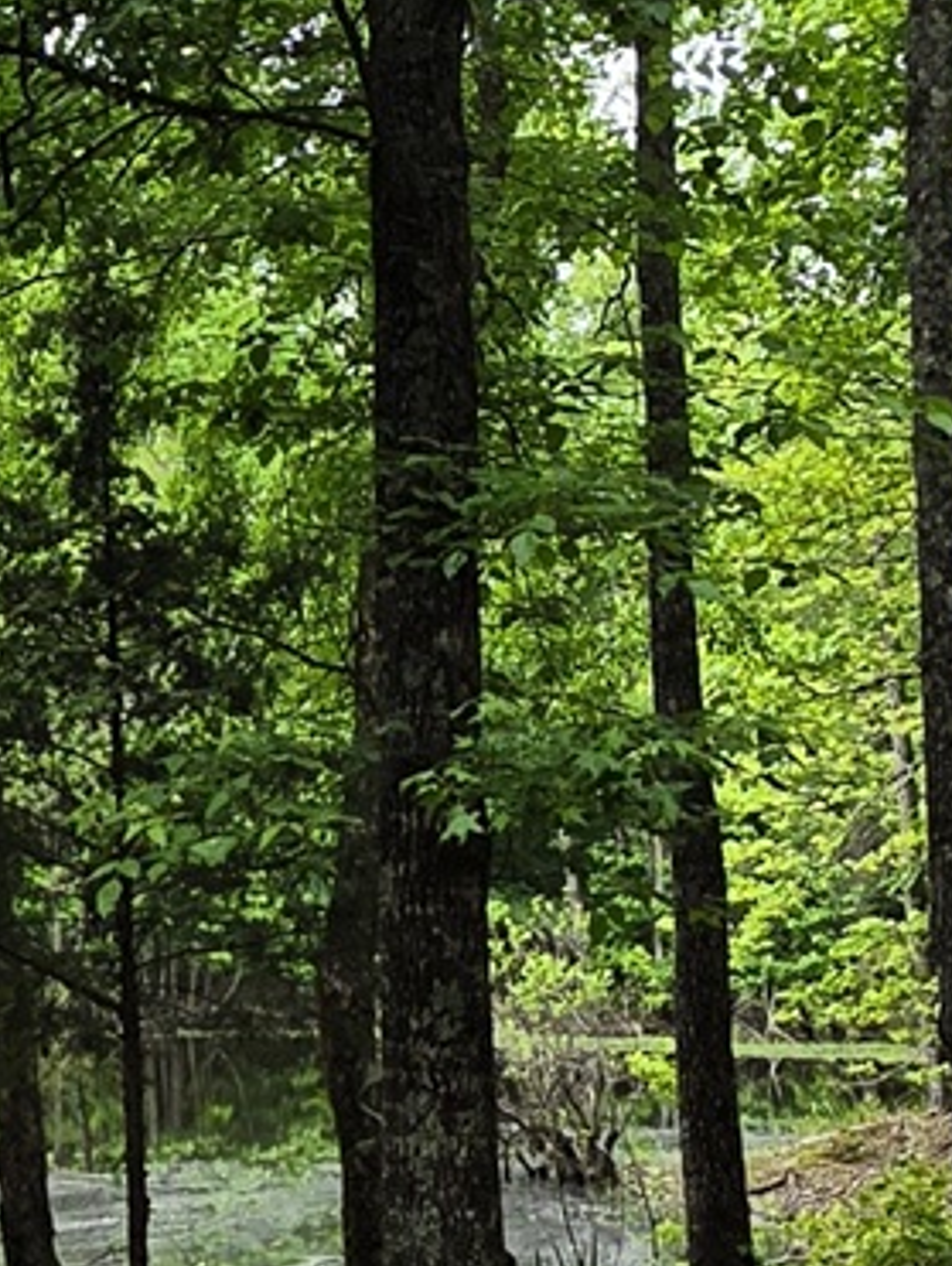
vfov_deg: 27.7
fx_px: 2562
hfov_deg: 19.1
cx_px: -375
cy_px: 488
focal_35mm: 70
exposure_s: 1/786
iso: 32
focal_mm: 2.2
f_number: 1.9
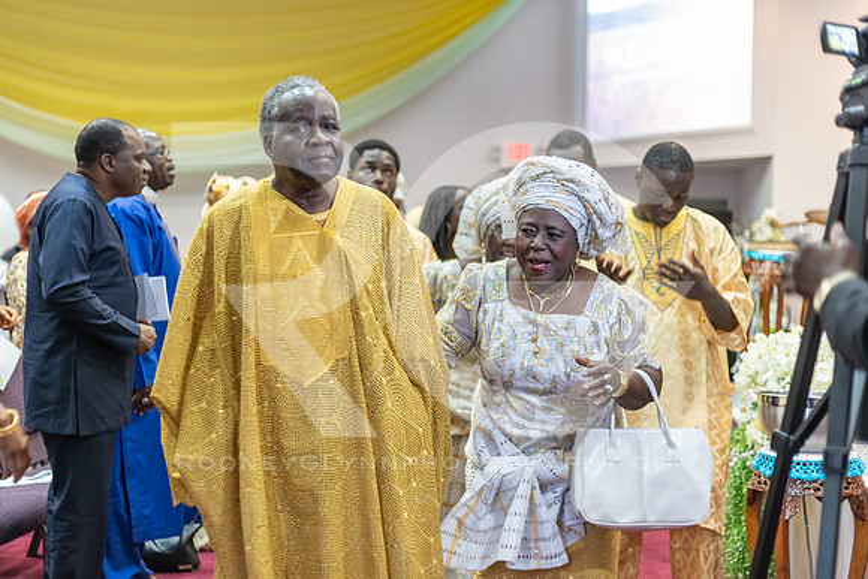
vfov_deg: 26.1
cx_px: 434
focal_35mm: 52
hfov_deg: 38.2
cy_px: 290
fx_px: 1252
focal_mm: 50
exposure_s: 1/100
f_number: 1.8
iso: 640
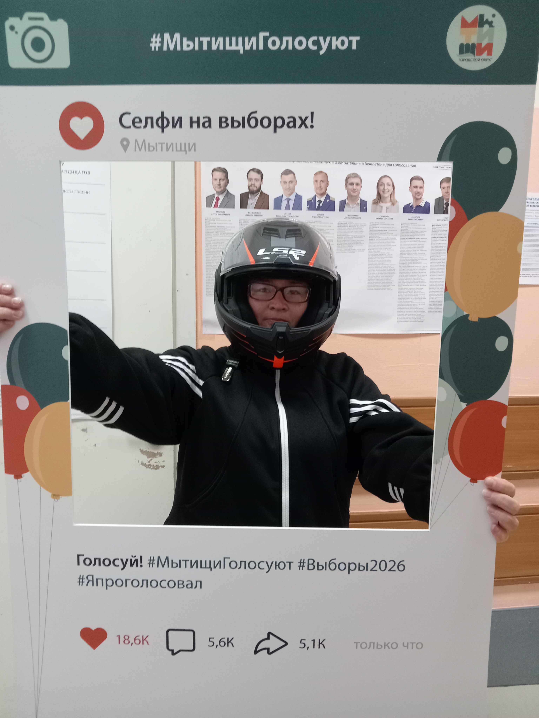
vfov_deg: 69.4
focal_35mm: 25
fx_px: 519
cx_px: 270
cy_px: 359
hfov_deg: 54.9
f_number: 1.8
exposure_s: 1/20
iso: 1049
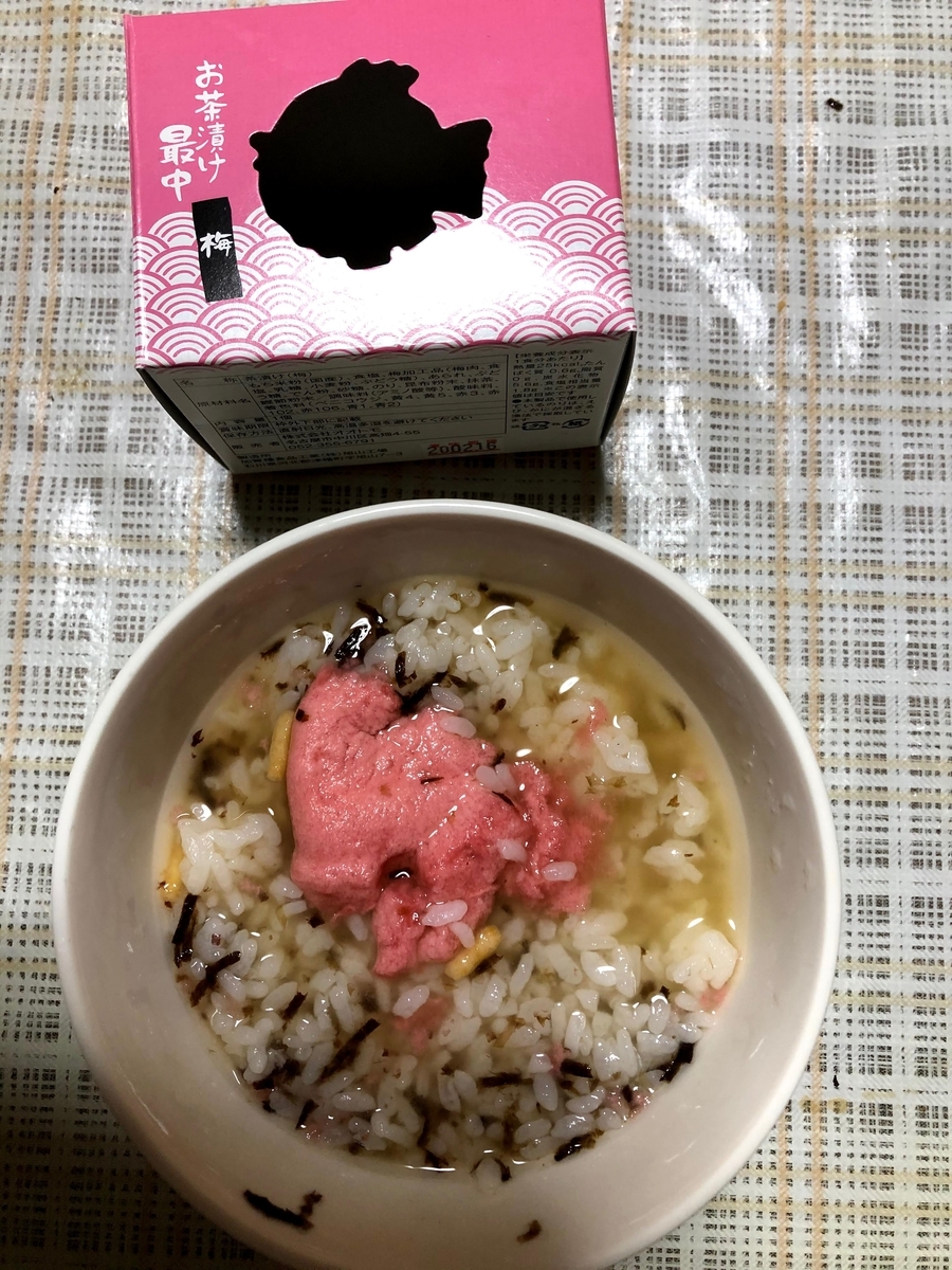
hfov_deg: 49.7
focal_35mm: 28
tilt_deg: -81.4
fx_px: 1027
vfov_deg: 63.4
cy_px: 635
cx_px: 476
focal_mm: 3.99
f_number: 1.8
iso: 40
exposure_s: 1/33
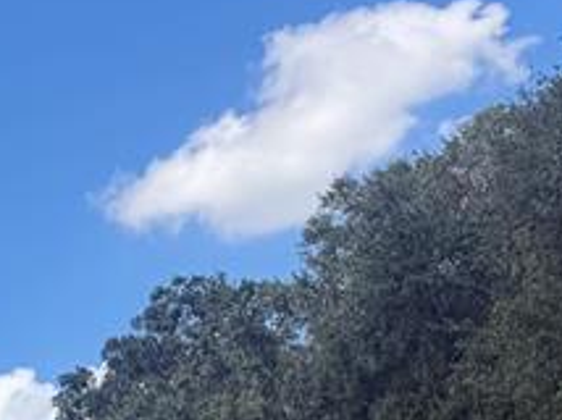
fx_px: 1865
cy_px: 843
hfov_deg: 15.1
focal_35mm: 115
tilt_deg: +3.2
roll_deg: +1.8
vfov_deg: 11.6
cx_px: -410
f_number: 1.78
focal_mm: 6.76
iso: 80
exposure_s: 1/2703
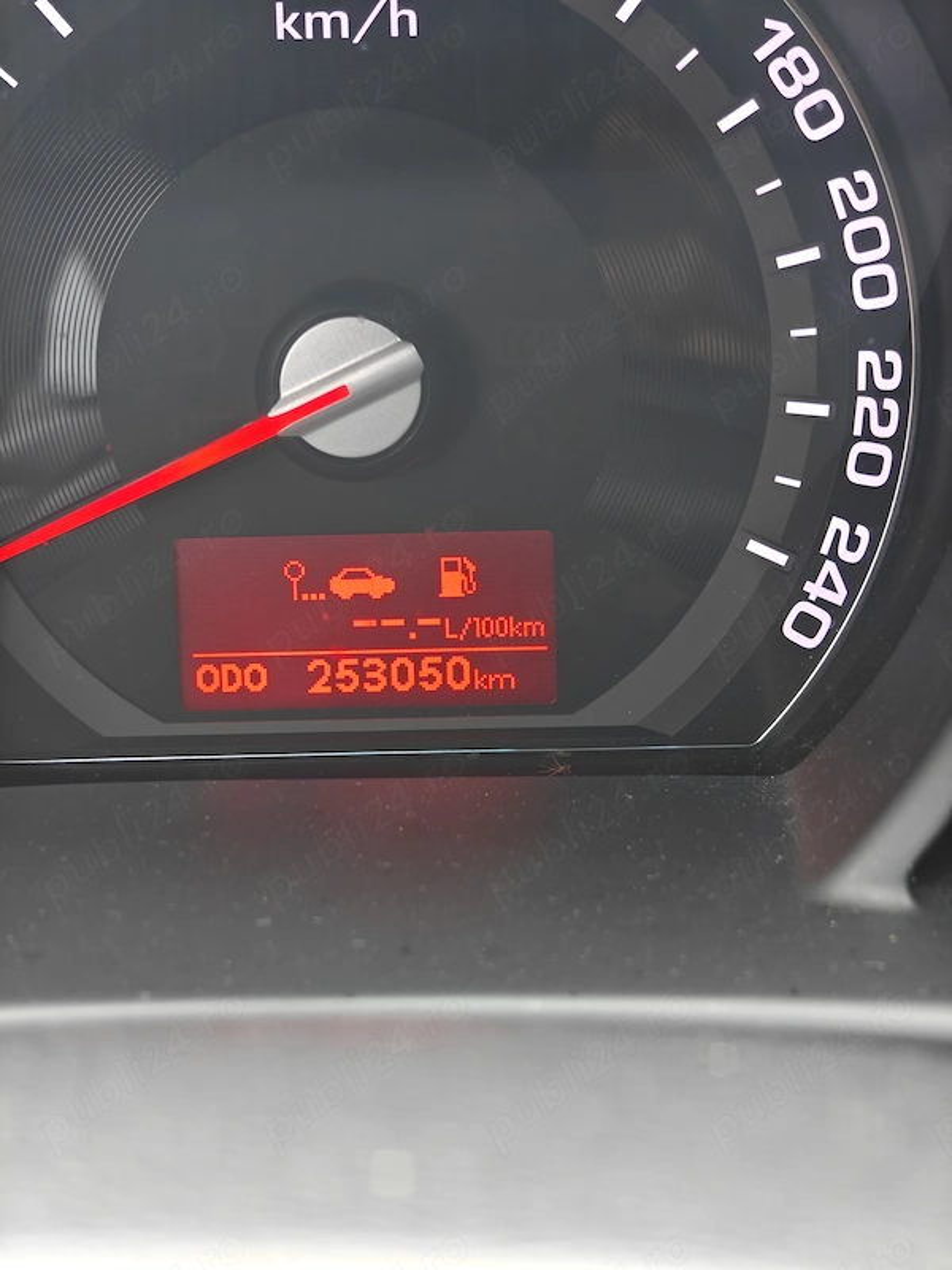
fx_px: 2567
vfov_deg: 27.8
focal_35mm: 70
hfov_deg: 21.0
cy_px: 635
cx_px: 476
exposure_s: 1/50
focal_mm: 13.3
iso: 400
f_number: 5.6
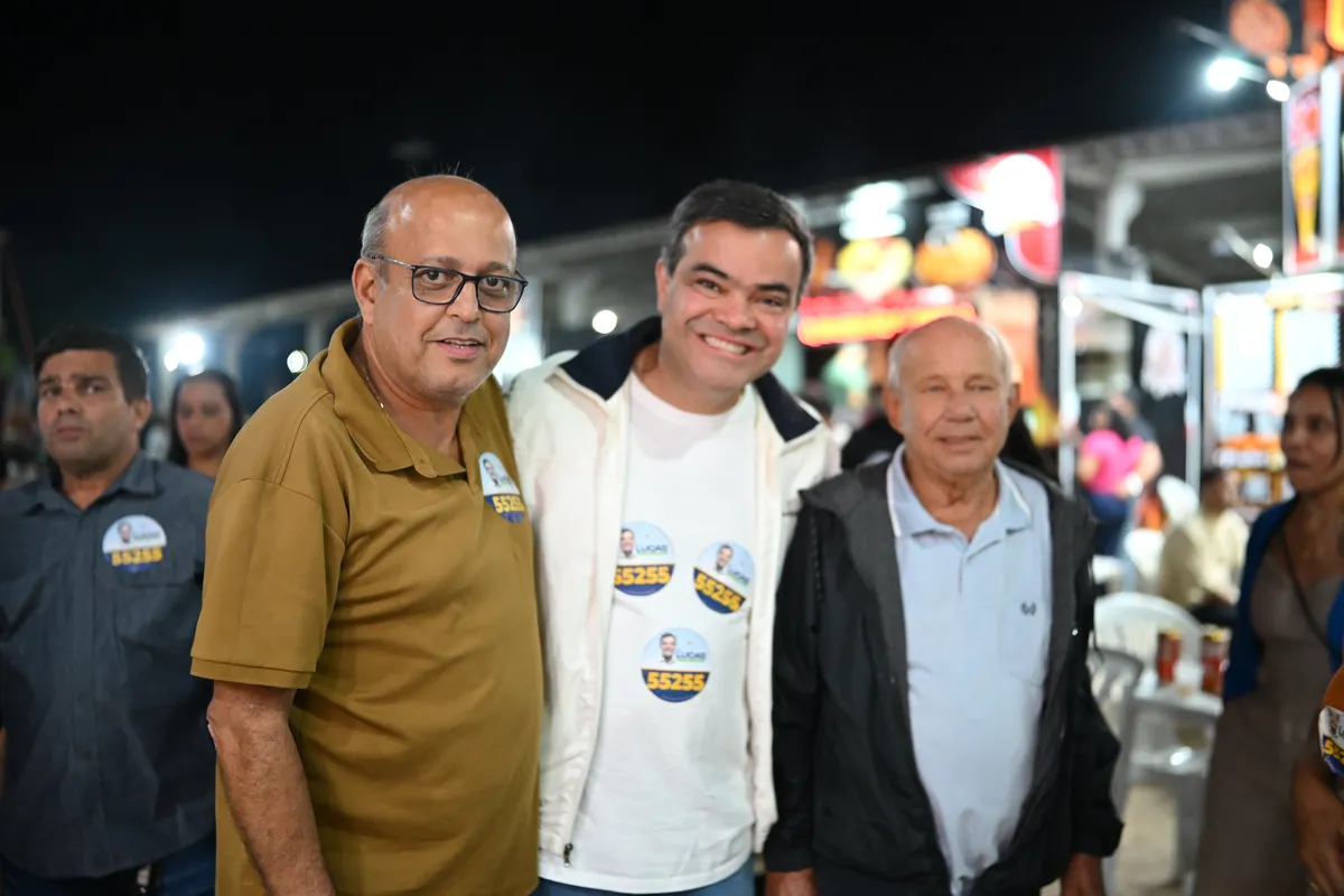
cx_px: 672
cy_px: 448
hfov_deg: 54.4
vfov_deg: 37.9
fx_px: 1307
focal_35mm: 35
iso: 2000
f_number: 1.4
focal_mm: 35
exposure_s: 1/200
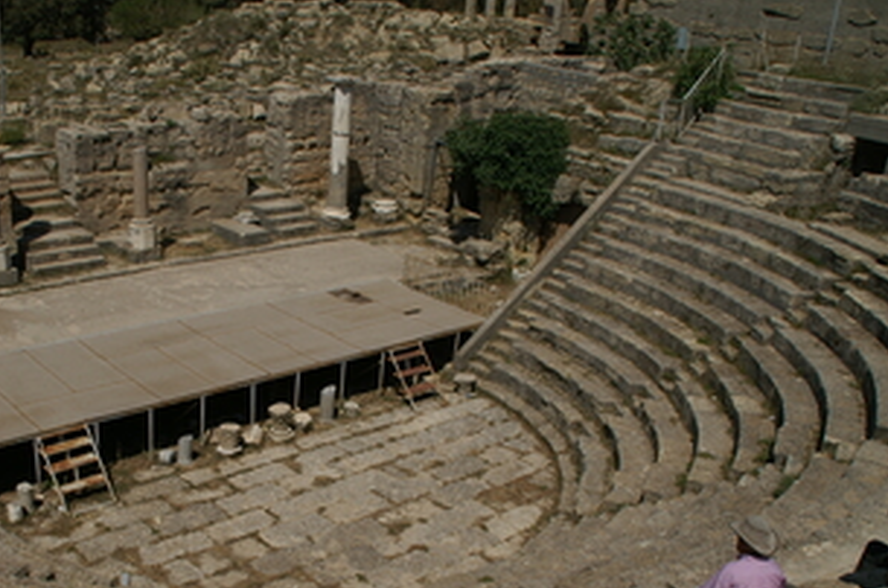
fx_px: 960
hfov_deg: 49.0
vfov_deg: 33.7
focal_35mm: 39
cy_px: 399
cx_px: 320
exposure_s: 1/250
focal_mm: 18
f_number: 10
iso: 100
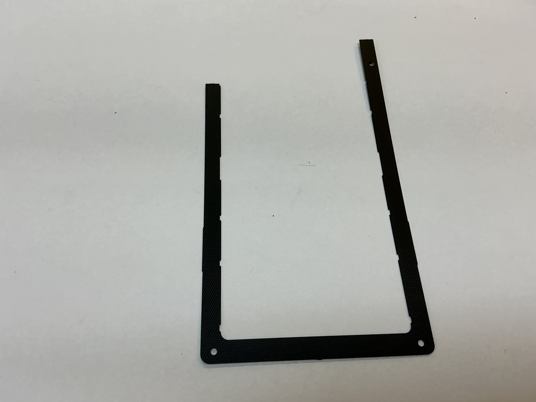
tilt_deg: -64.4
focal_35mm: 29
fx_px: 449
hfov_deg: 61.7
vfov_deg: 48.2
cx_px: 268
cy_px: 201
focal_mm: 3
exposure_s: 1/120
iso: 20
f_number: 1.8
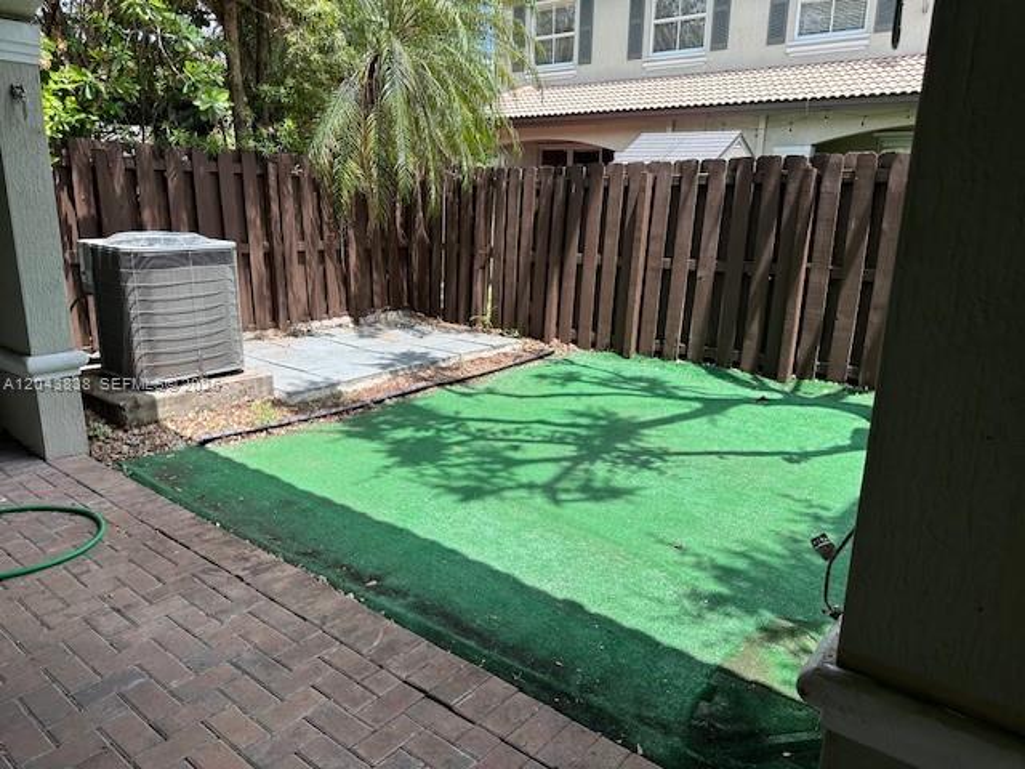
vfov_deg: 56.8
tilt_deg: -12.8
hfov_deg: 71.6
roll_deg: -2.1
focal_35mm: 24
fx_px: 711
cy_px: 384
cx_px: 512
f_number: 1.78
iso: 80
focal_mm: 6.86
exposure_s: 1/1495
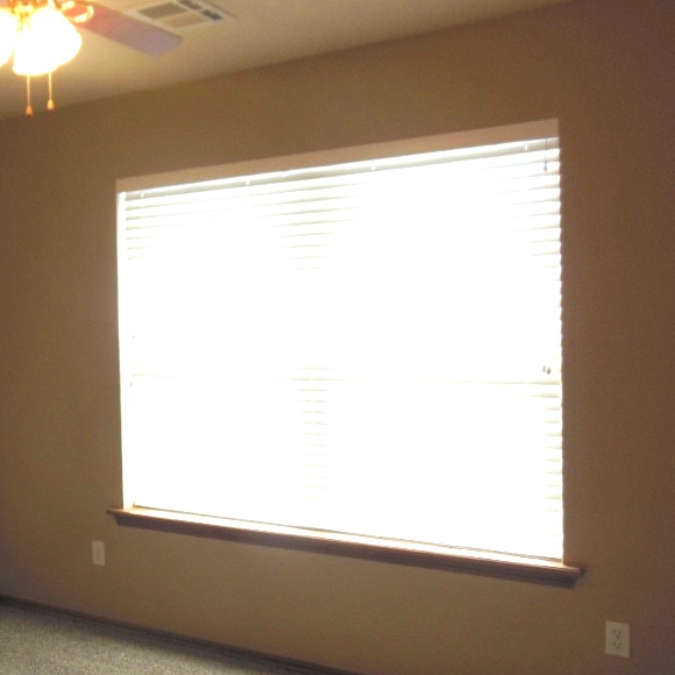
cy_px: 353
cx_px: 98
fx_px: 860
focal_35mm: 39
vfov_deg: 42.8
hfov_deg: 40.3
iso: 125
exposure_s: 1/125
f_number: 3.2
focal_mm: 4.5
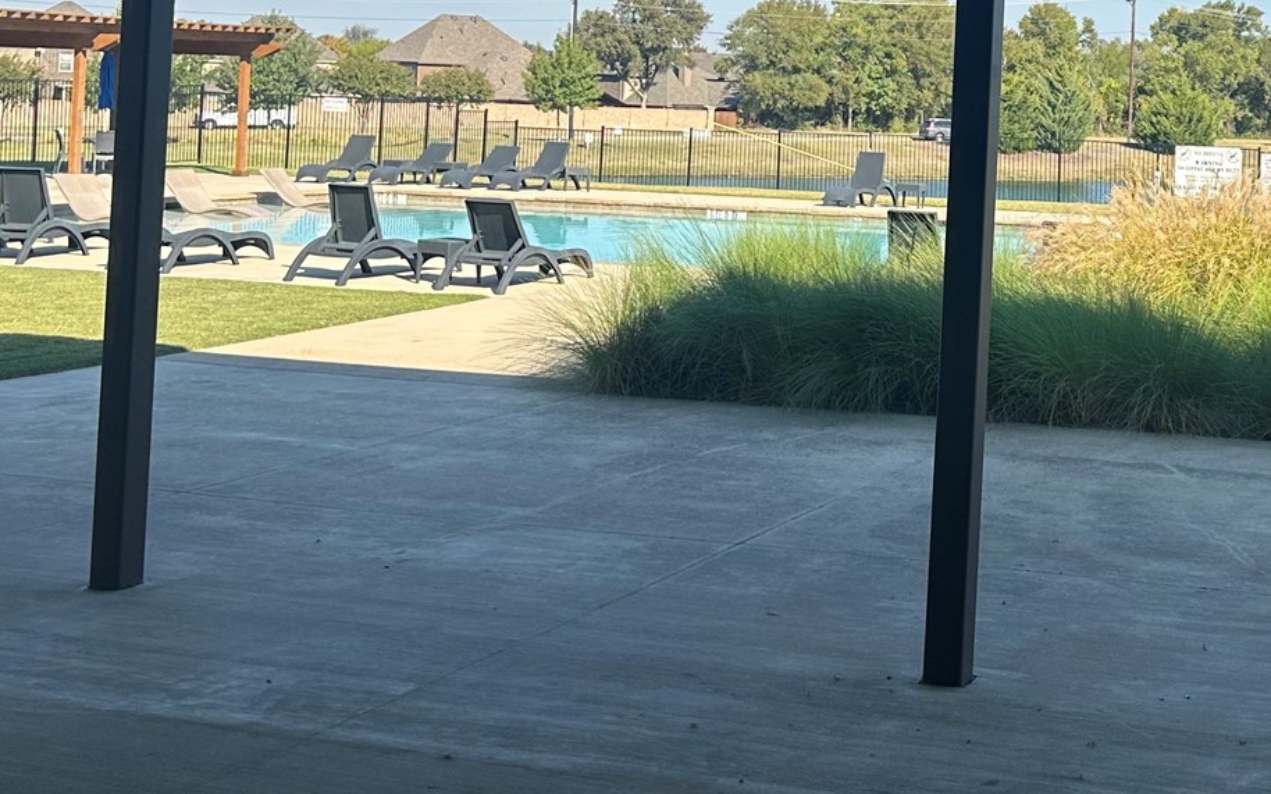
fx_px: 1974
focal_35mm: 57
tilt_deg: +2.5
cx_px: 1135
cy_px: 56
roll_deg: -2.2
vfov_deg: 22.1
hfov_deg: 33.8
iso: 80
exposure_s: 1/3155
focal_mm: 6.86
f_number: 1.78
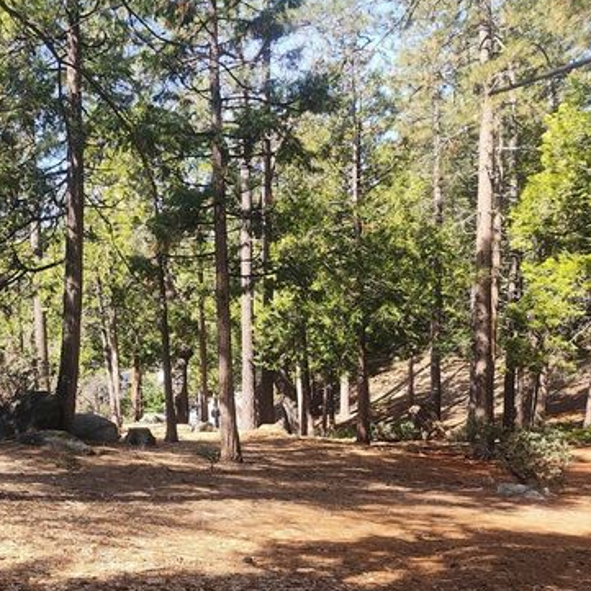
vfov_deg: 45.6
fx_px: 695
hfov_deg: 43.9
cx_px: 118
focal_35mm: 36
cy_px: 373
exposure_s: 1/174
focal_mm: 6.4
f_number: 1.8
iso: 12
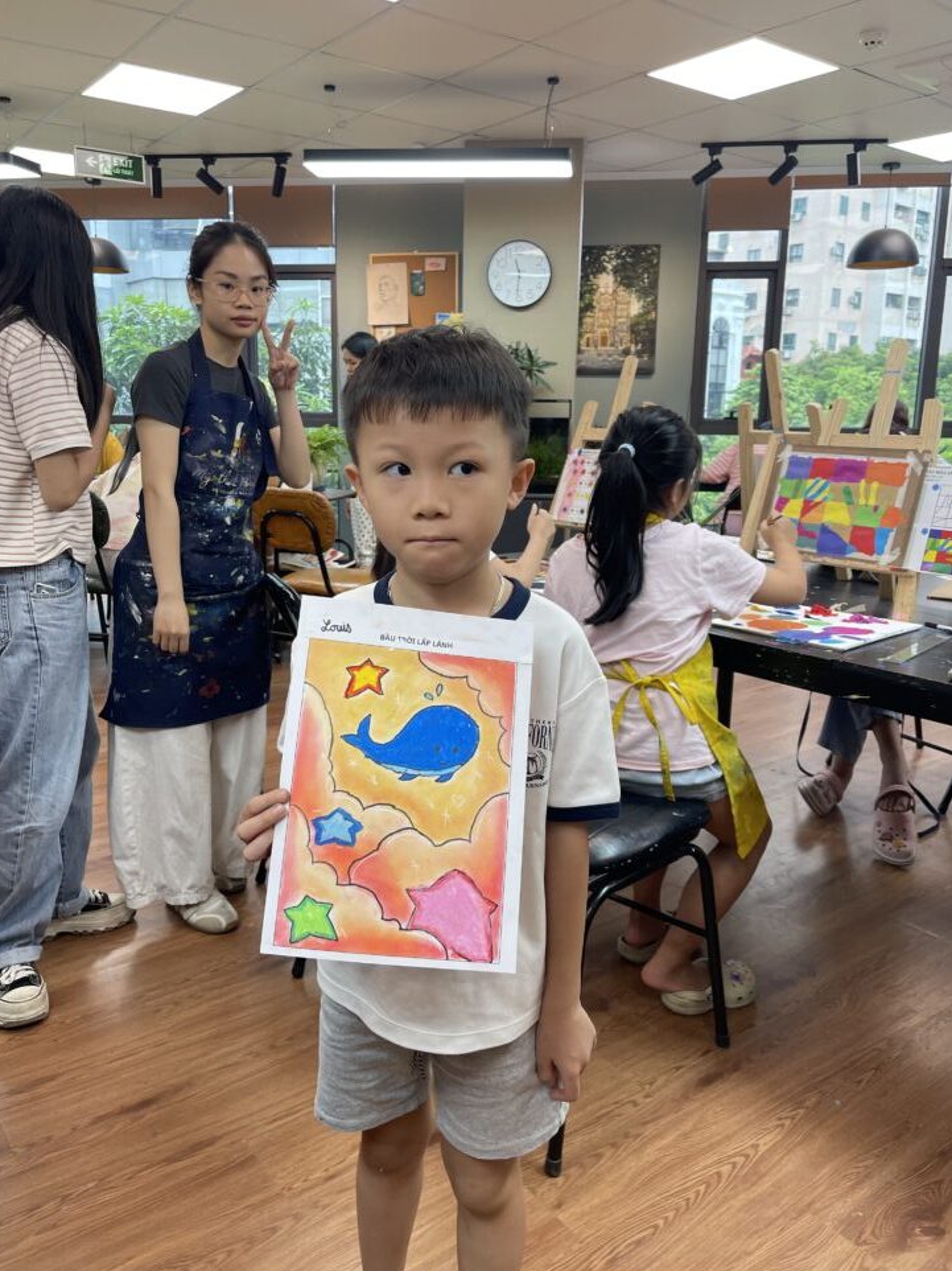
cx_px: 459
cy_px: 618
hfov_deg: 53.0
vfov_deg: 67.3
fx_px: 954
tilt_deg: -11.7
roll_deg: -0.7
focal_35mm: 26
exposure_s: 1/121
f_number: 1.6
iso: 80
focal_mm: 5.1
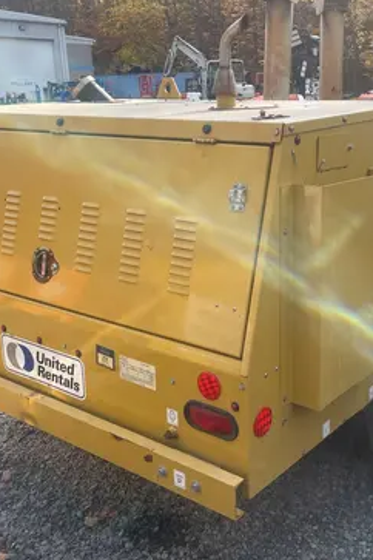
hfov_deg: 32.0
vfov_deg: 47.3
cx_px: 281
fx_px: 637
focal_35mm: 41
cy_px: 249
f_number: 1.6
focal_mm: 4.2
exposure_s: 1/1159
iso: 32
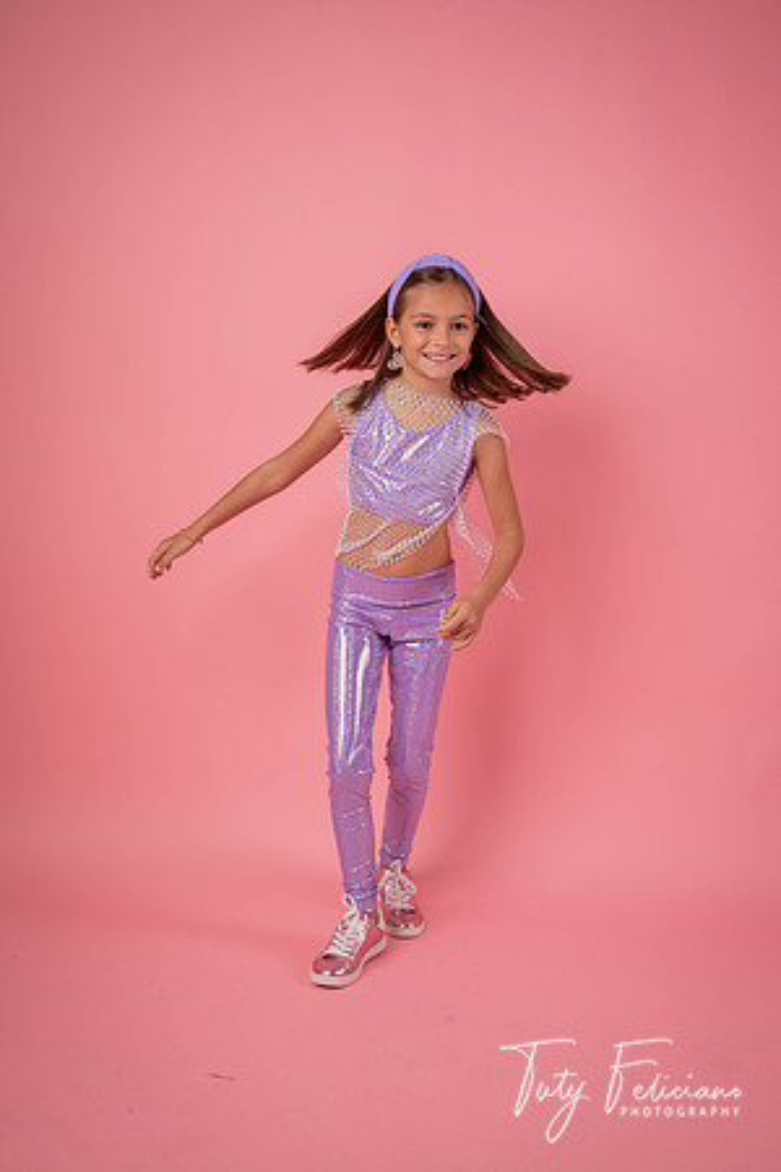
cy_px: 586
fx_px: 1497
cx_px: 390
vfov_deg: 42.7
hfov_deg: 29.2
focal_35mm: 46
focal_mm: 46
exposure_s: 1/100
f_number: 5
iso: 160
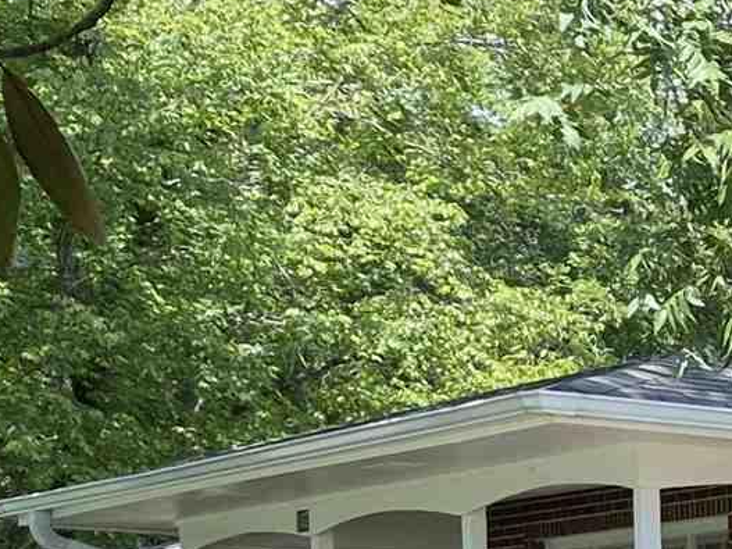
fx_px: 2833
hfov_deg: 11.5
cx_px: 1872
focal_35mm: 134
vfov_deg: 10.5
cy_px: 934
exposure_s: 1/1492
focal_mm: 5.4
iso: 80
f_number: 1.8
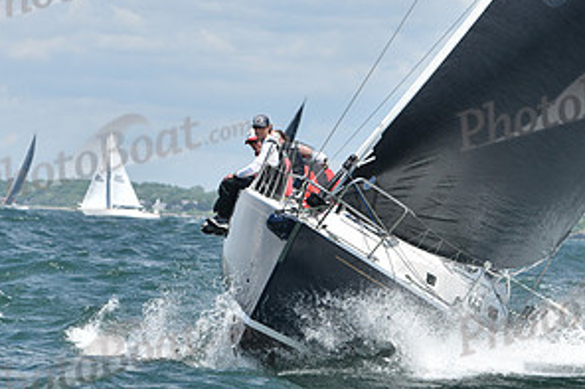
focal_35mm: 239
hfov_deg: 8.6
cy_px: 230
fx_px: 3881
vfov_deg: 5.7
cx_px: 356
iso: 250
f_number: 6.3
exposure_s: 1/1250
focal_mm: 122
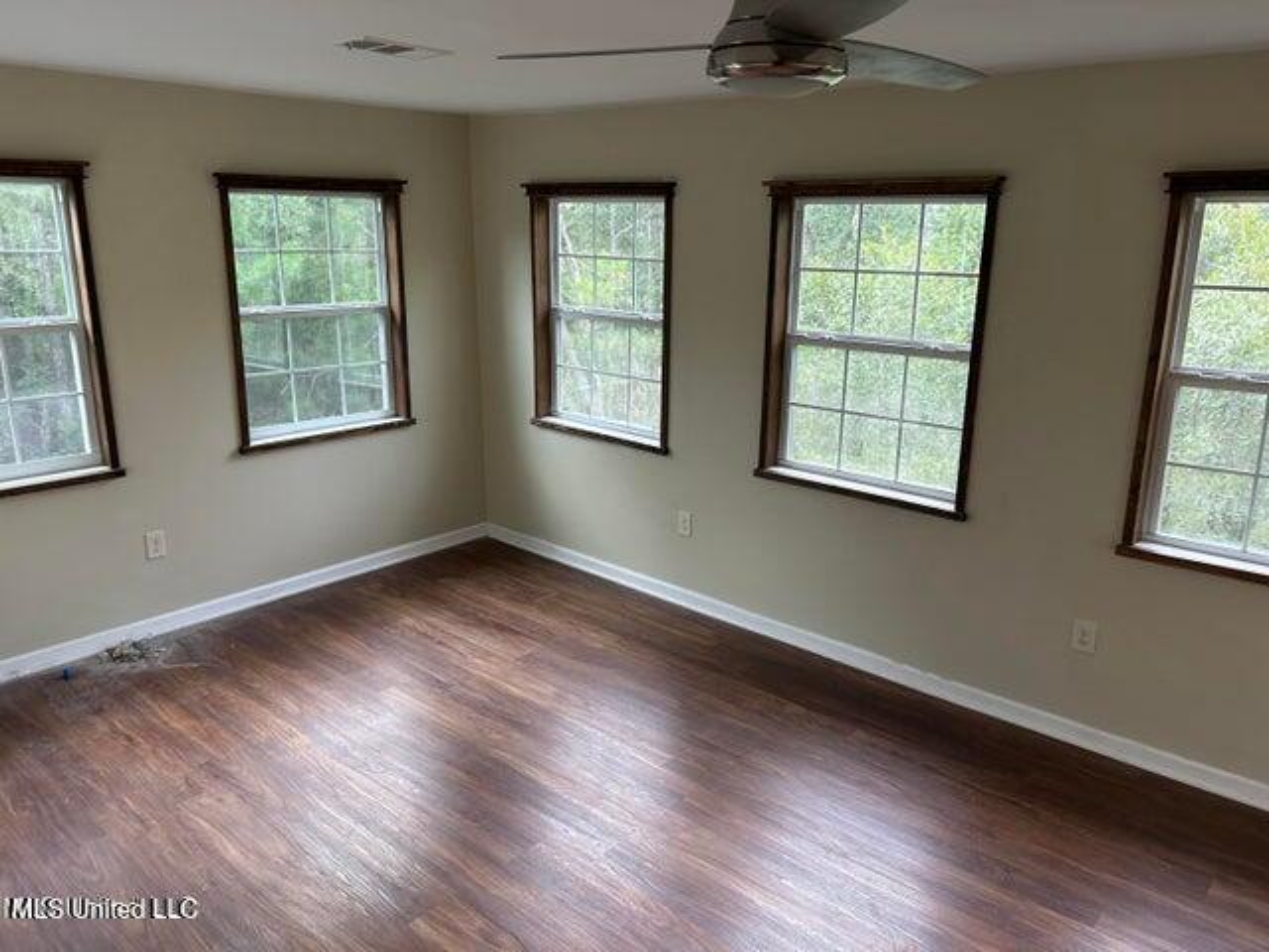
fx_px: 953
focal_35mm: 26
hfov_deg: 67.3
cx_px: 634
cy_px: 476
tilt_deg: -12.4
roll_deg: +2.1
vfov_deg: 53.1
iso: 100
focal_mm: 5.7
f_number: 1.5
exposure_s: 1/60
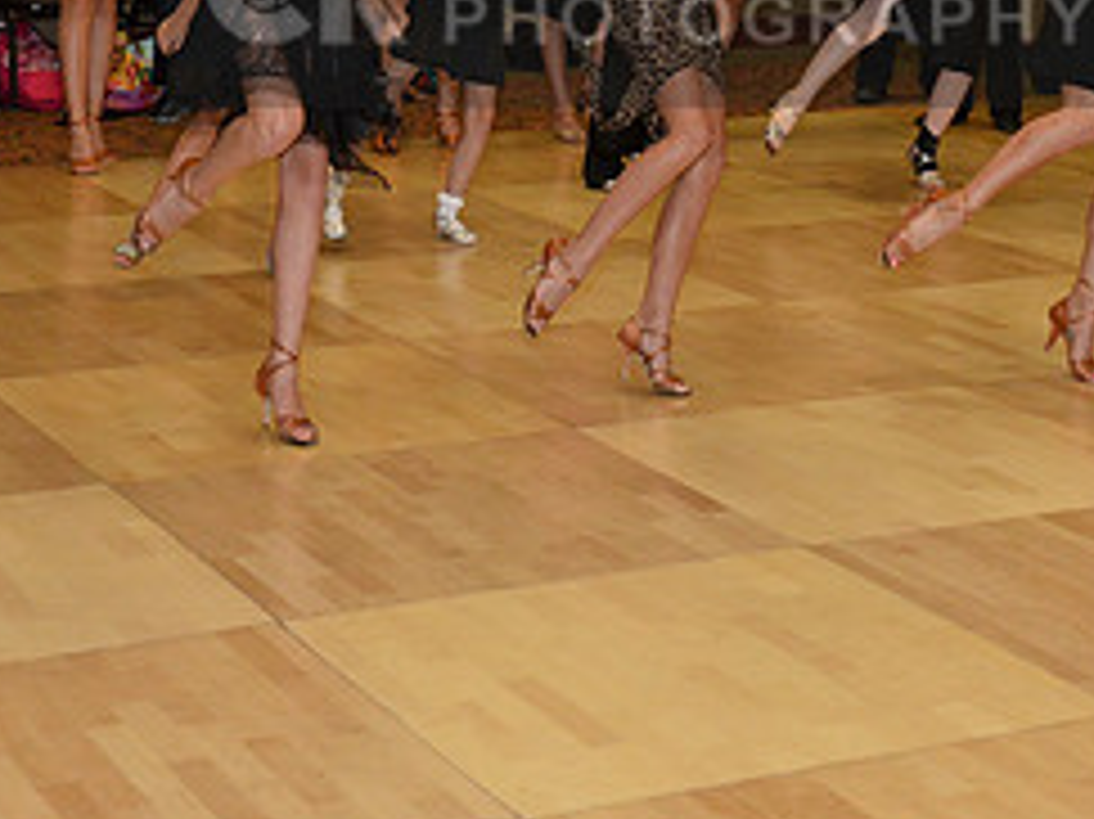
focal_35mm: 101
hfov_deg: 19.4
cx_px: 657
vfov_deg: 14.4
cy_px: -11
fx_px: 3190
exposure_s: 1/250
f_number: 5.6
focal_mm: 44
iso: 2000
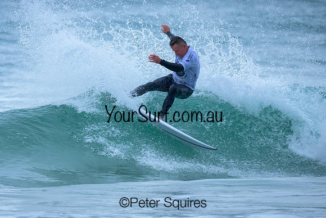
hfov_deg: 1.9
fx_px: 9961
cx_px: 119
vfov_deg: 1.3
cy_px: 116
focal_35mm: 1100
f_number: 6.3
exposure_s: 1/2000
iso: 800
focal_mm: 800
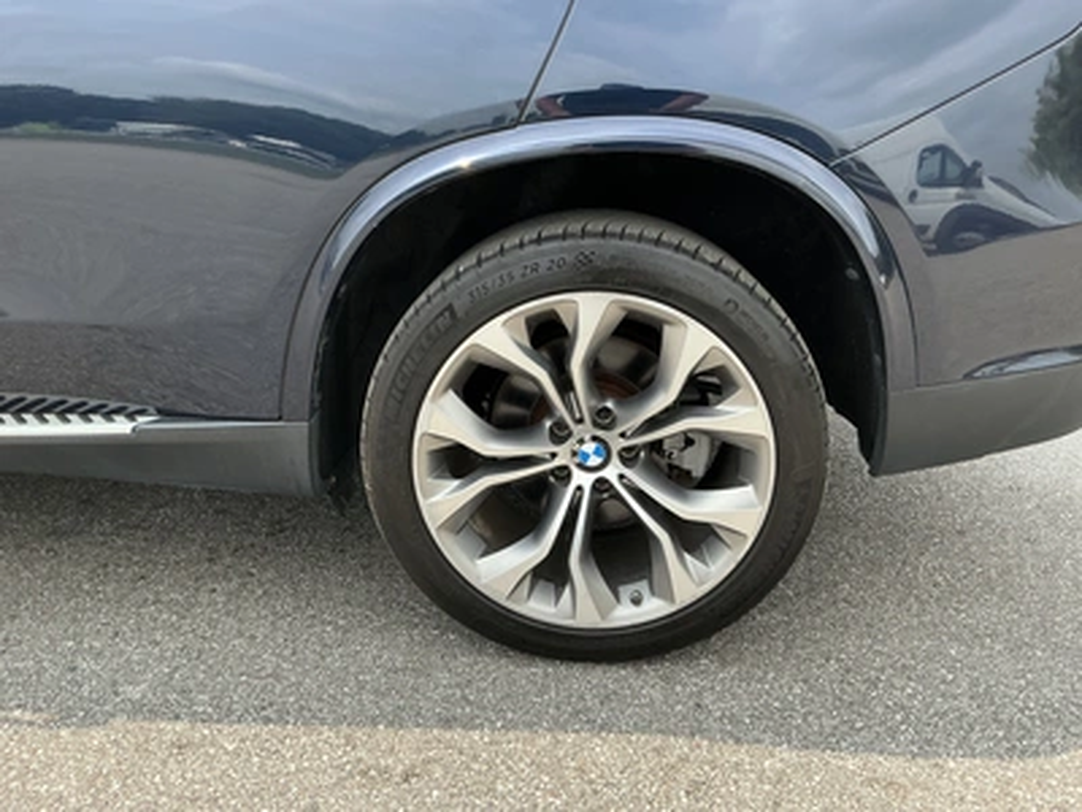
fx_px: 875
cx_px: 541
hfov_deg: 63.4
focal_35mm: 28
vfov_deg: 49.7
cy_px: 406
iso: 25
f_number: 1.8
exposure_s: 1/599
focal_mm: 3
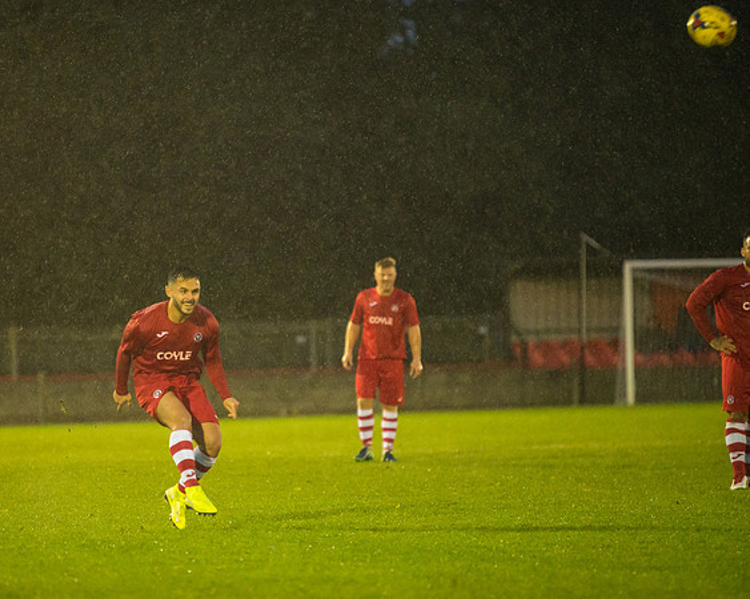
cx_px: 219
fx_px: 5892
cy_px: 353
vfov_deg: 5.8
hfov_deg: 7.3
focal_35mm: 266
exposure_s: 1/800
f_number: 2.8
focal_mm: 200
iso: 5000
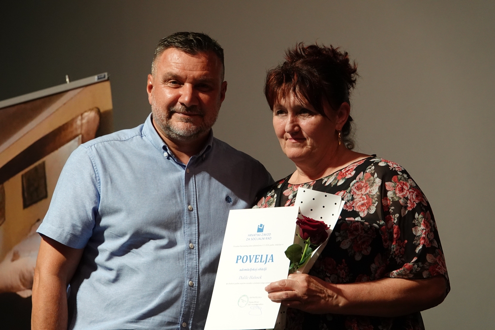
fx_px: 2640
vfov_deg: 7.2
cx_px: 248
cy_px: 165
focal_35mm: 192
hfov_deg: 10.7
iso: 800
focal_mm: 70.27
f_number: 4
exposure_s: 1/60
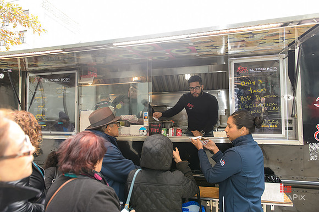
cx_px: 160
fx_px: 213
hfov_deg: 73.8
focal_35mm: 24
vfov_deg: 53.1
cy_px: 106
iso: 800
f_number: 3.2
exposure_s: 1/200
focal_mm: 24
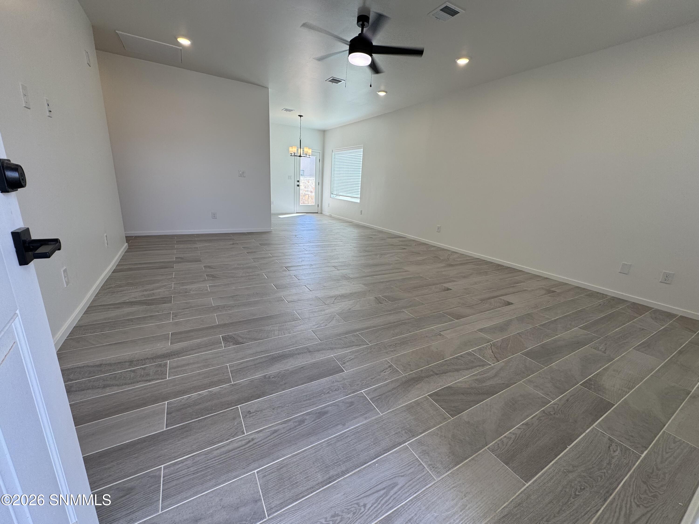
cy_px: 262
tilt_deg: -16.3
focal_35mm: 14
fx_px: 283
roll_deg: -3.8
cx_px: 350
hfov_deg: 102.1
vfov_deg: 85.7
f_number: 2.2
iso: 40
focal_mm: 2.22
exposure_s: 1/120
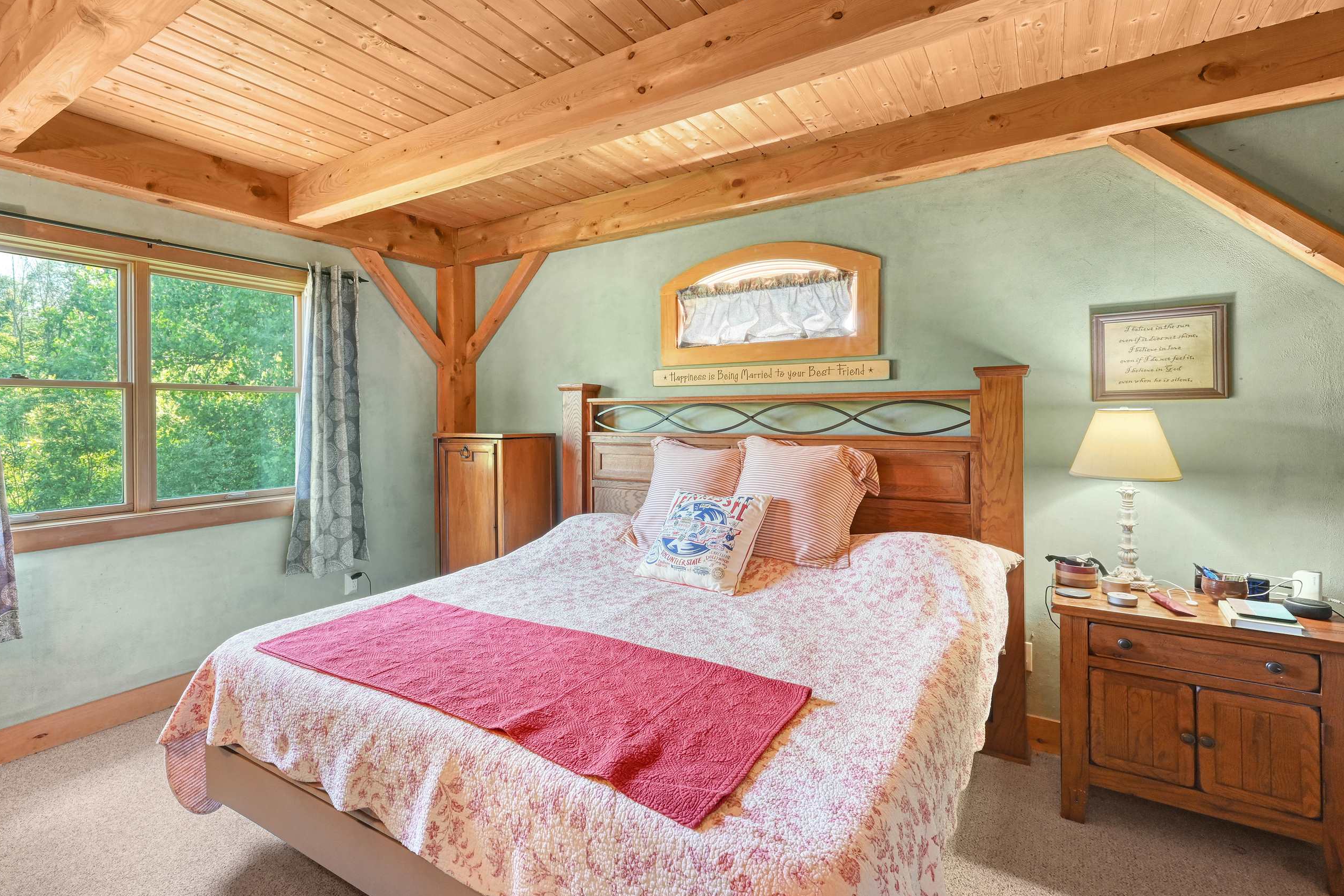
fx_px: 635
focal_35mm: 17
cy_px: 414
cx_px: 597
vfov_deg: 70.3
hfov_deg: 92.9
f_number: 14
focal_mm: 14
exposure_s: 1
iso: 1000
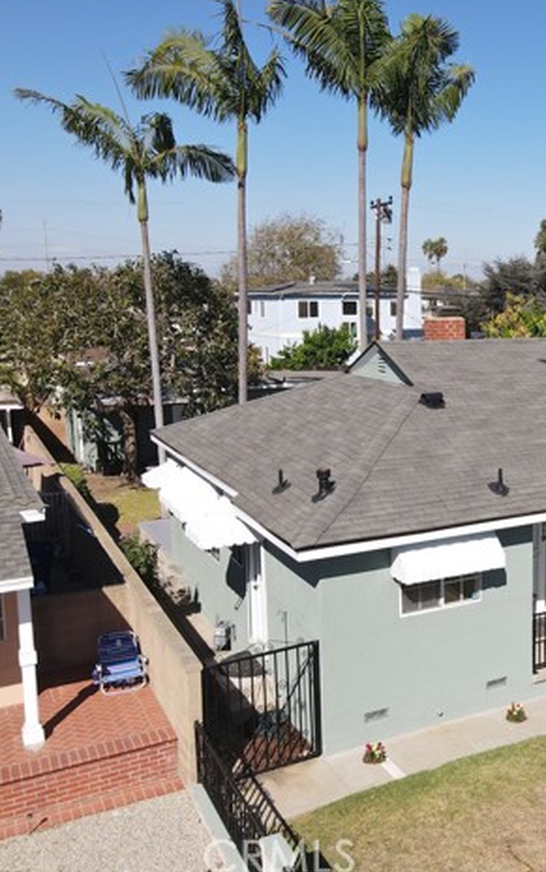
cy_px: 433
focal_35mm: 35
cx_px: 499
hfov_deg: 34.2
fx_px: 833
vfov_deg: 55.3
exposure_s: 1/50
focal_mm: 4.5
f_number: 2.8
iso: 100
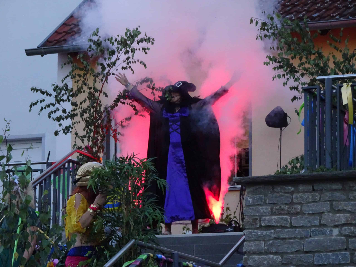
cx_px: 178
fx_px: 1584
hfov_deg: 12.8
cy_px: 134
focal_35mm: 154
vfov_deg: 9.6
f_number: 5.6
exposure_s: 1/160
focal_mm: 26.39
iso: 1000
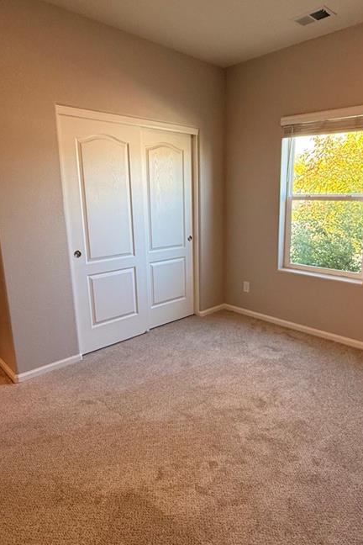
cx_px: 213
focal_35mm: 23
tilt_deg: -12.2
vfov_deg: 76.1
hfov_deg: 54.8
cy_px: 269
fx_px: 348
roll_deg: +0.2
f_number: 2.2
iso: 250
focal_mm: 2.22
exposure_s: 1/120
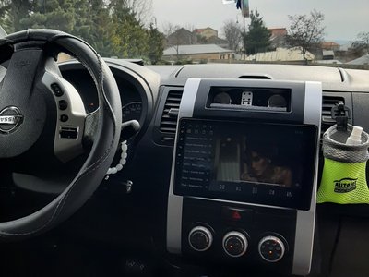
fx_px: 277
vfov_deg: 53.1
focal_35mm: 26
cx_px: 184
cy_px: 138
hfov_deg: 67.3
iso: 40
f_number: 1.7
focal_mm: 3.93
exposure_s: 1/1475
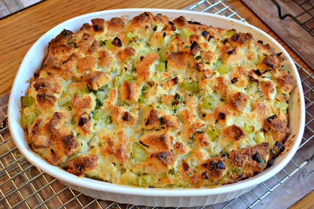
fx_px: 366
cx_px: 157
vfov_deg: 31.9
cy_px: 104
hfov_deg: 46.4
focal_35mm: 42
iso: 450
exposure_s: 1/15
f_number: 4.5
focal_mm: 28
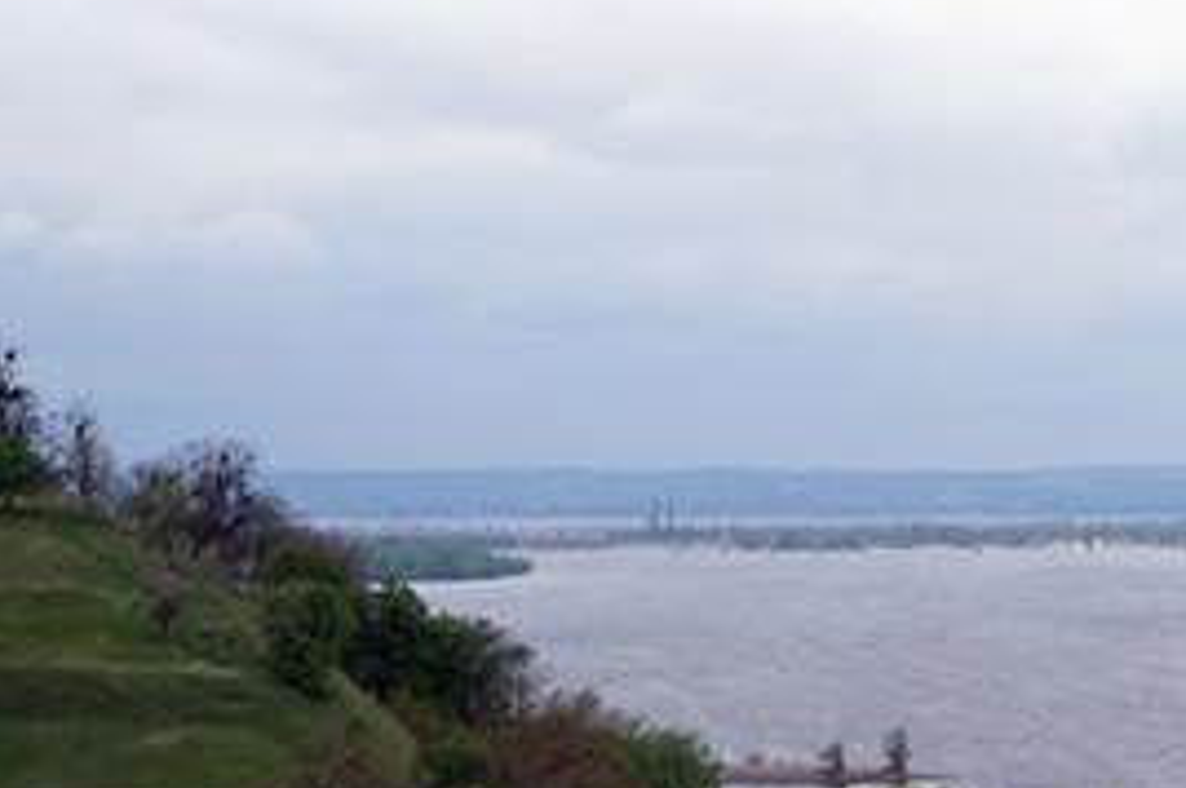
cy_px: 675
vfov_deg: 11.2
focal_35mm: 121
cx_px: 1540
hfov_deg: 16.0
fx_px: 3991
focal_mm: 31
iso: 100
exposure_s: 1/80
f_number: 13
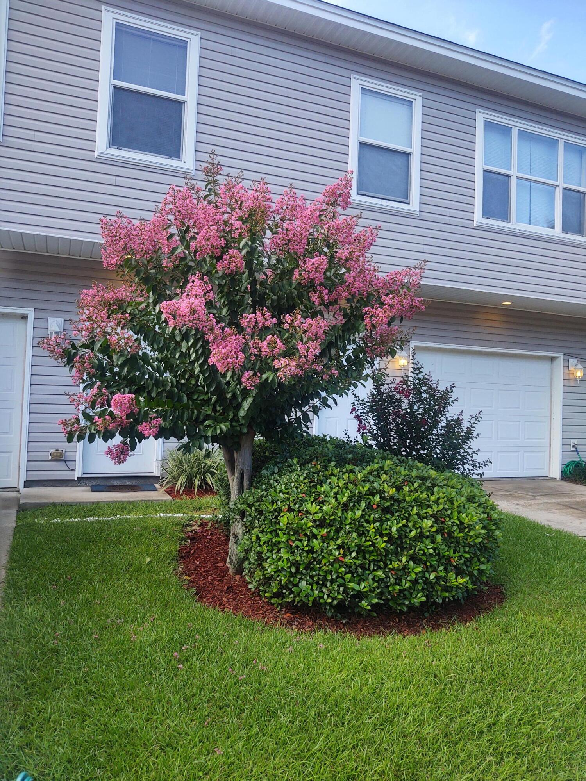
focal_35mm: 27
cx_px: 293
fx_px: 609
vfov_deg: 65.3
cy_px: 390
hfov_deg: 51.4
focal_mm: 4.75
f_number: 1.7
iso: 100
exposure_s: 1/746
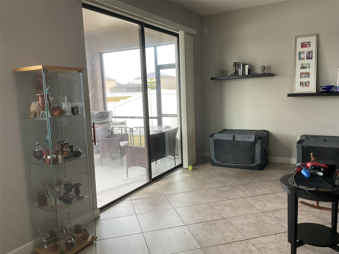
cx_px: 170
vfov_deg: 48.2
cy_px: 127
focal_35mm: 29
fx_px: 284
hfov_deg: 61.7
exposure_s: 1/120
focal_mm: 3
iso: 64
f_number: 1.8
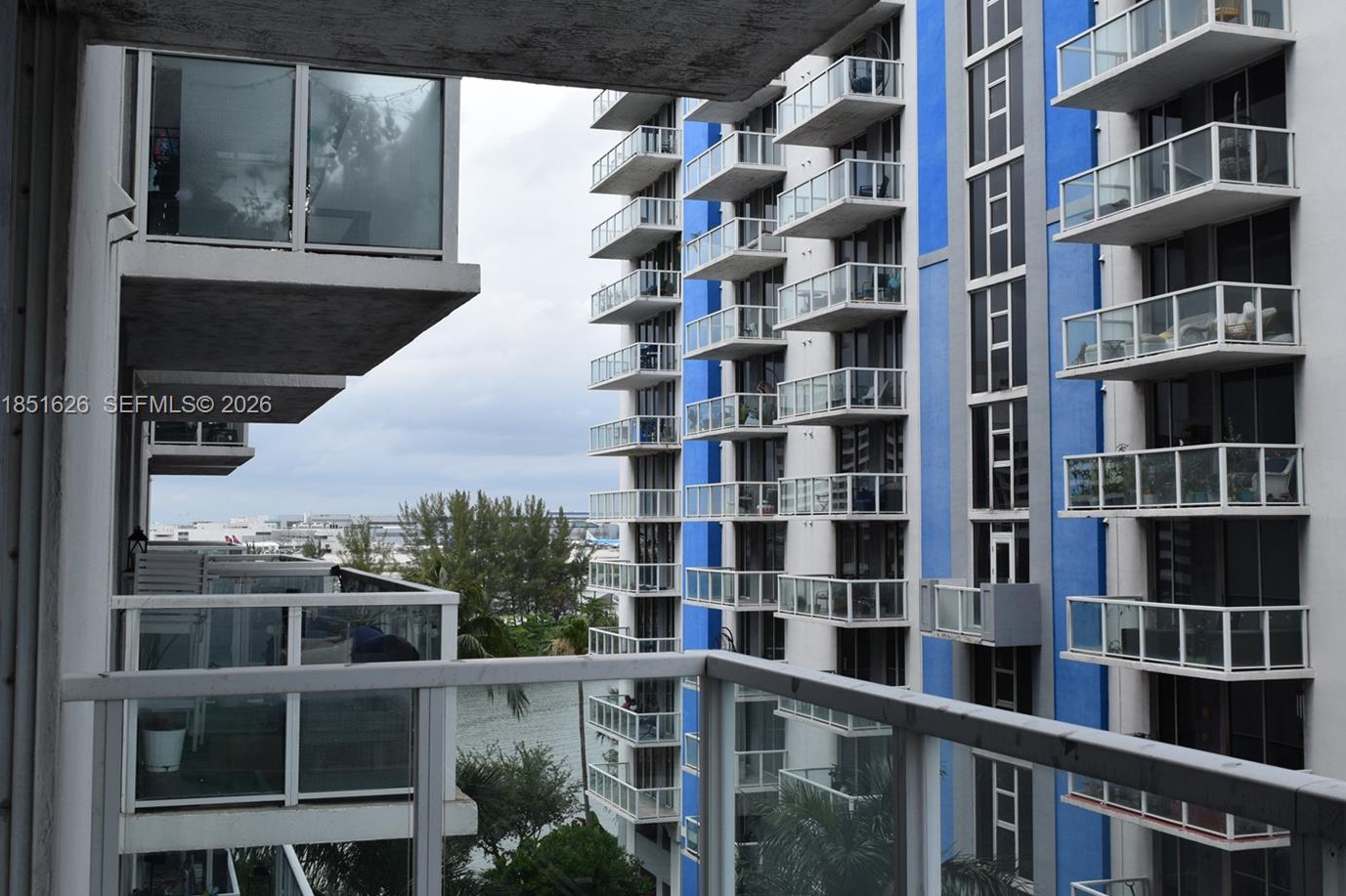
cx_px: 750
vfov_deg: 30.8
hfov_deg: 44.8
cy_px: 406
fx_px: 1629
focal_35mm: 44
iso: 200
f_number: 10
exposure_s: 1/400
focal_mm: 25
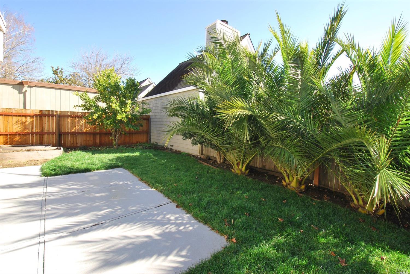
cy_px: 137
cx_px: 205
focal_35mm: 15
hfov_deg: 100.3
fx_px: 171
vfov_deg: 77.4
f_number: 8
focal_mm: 10
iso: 200
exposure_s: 1/80
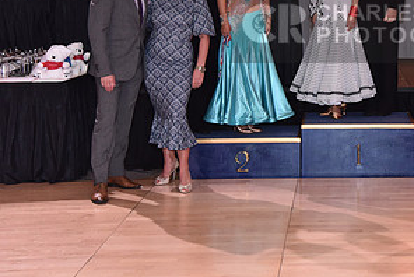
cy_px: 26
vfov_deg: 14.4
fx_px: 1082
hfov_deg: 21.1
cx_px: 383
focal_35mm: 94
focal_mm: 48
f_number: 4.5
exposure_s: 1/250
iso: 2000
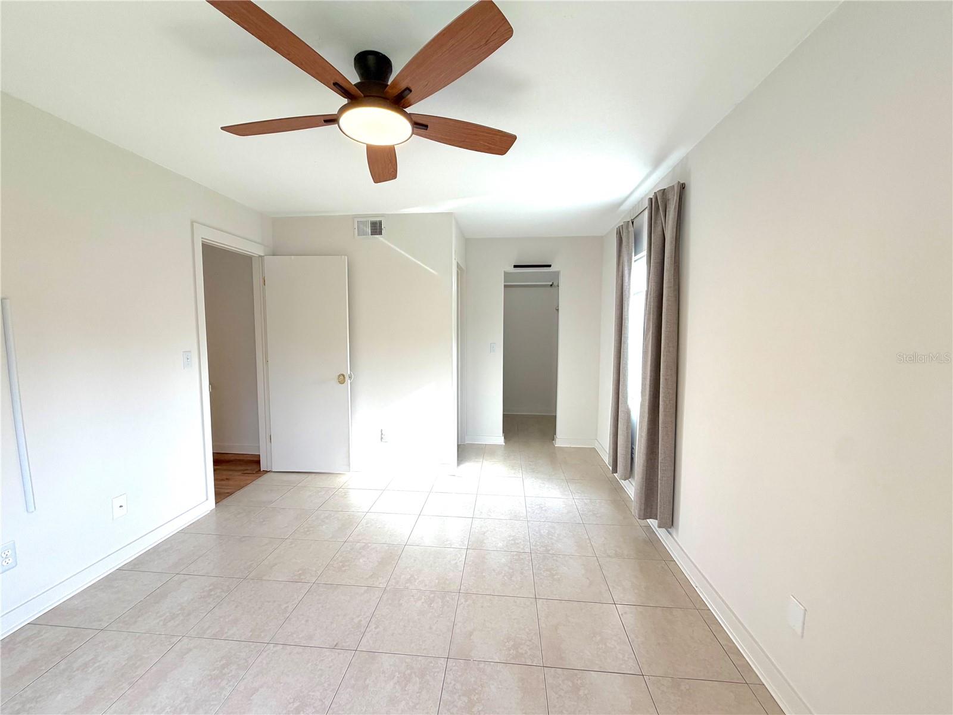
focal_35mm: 14
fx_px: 385
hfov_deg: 102.1
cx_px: 476
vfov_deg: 85.7
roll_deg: -0.6
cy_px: 358
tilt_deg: -4.1
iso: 50
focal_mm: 2.22
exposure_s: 1/121
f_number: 2.2
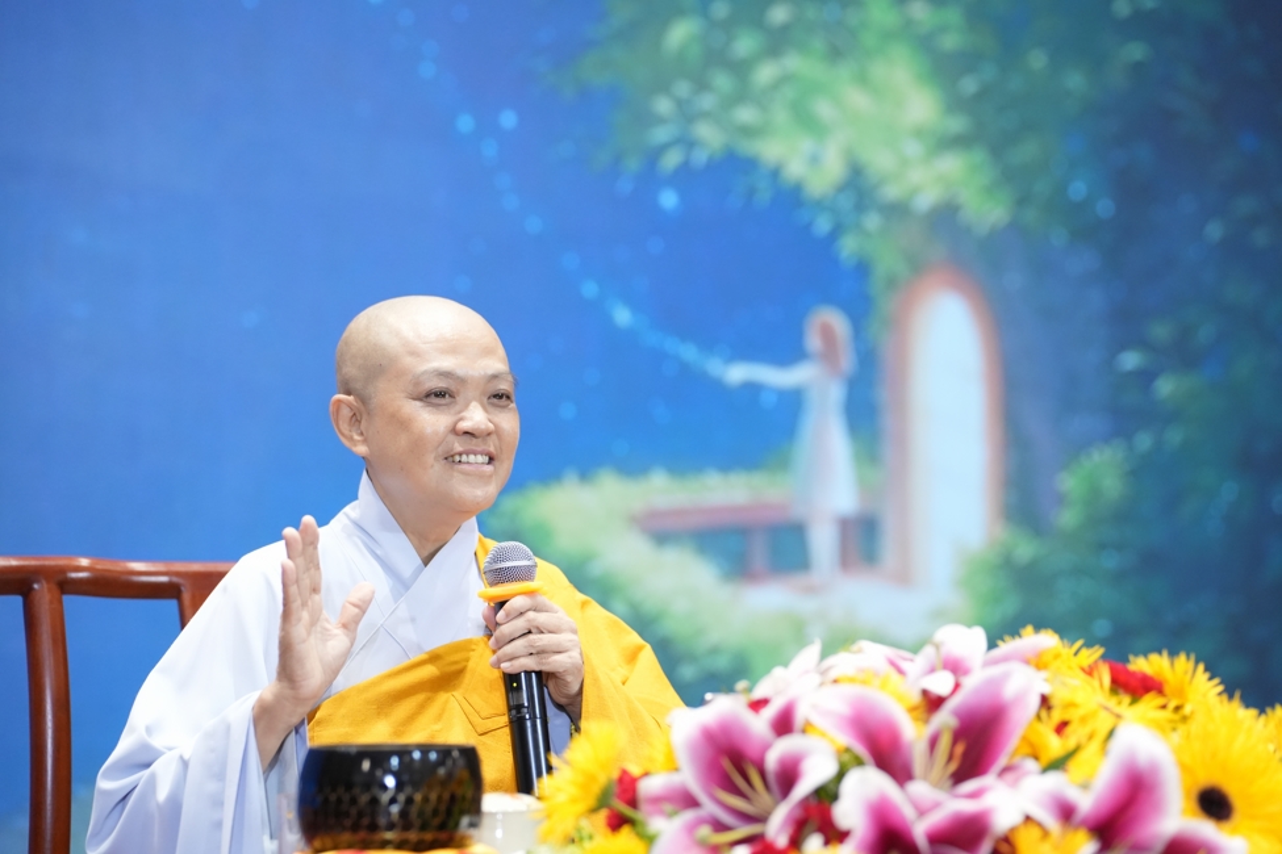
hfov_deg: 25.1
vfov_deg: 16.9
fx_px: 2884
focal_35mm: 81
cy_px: 427
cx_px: 641
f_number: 2.8
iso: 3200
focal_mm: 81
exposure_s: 1/160
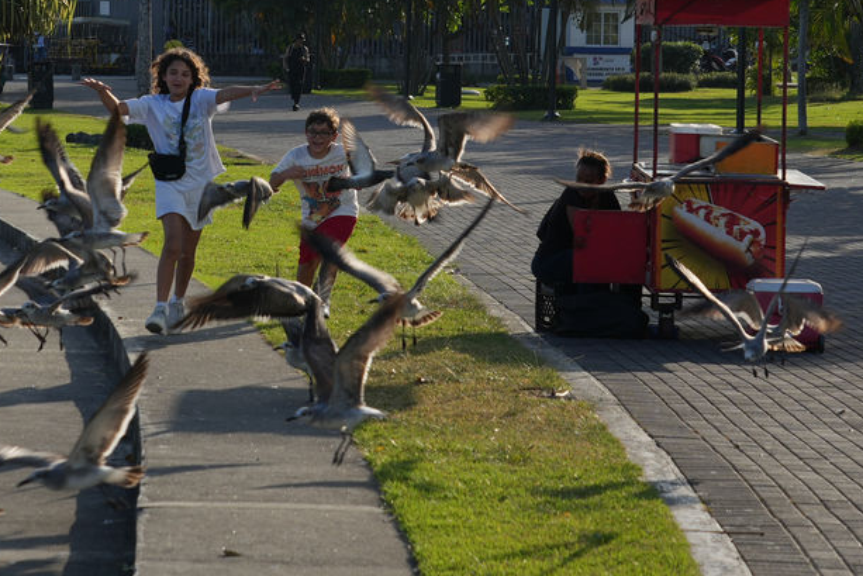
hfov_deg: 12.3
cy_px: -81
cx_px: 260
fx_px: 4004
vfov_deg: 8.2
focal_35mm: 167
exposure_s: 1/320
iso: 100
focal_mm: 64
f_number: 8
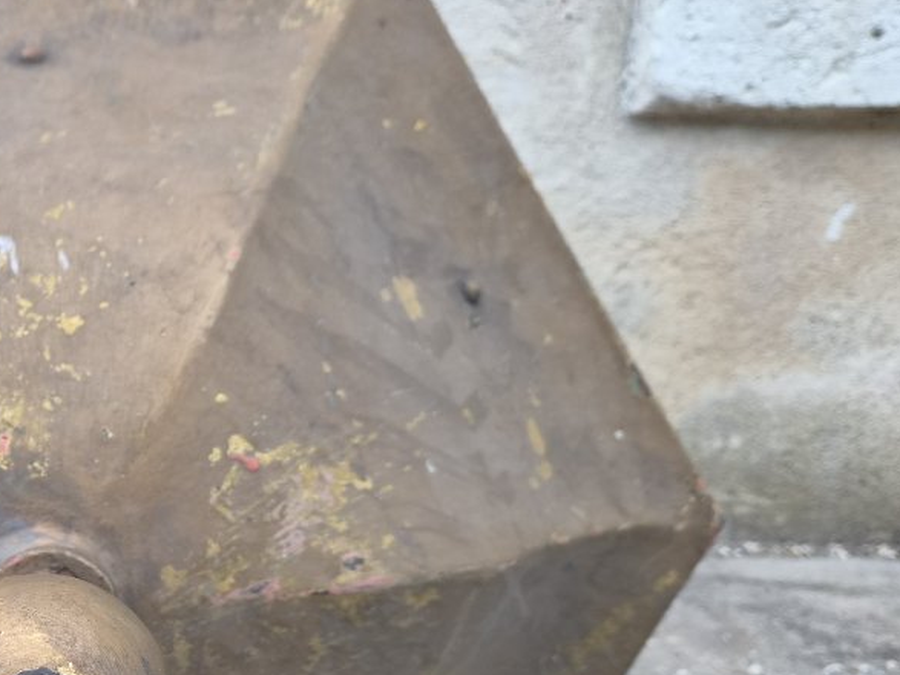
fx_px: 1222
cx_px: -11
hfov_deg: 36.2
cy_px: 574
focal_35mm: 47
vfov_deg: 29.9
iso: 160
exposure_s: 1/100
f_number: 1.8
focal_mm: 5.4
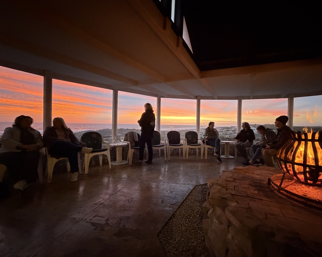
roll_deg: +0.7
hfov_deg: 96.6
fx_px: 143
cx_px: 174
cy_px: 126
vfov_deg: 84.0
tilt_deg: +0.5
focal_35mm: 15
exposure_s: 1/57
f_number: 2.2
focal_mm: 2.22
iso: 1250
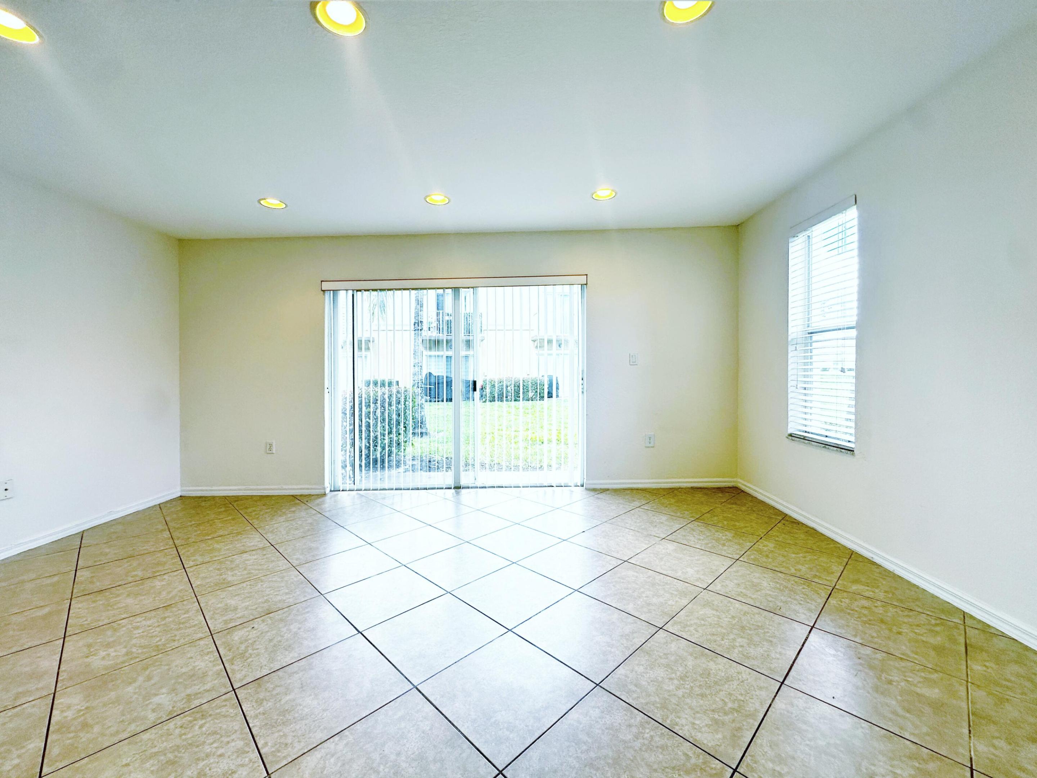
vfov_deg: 85.7
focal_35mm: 14
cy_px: 389
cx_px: 518
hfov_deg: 102.1
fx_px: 419
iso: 40
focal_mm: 2.22
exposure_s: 1/147
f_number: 2.2
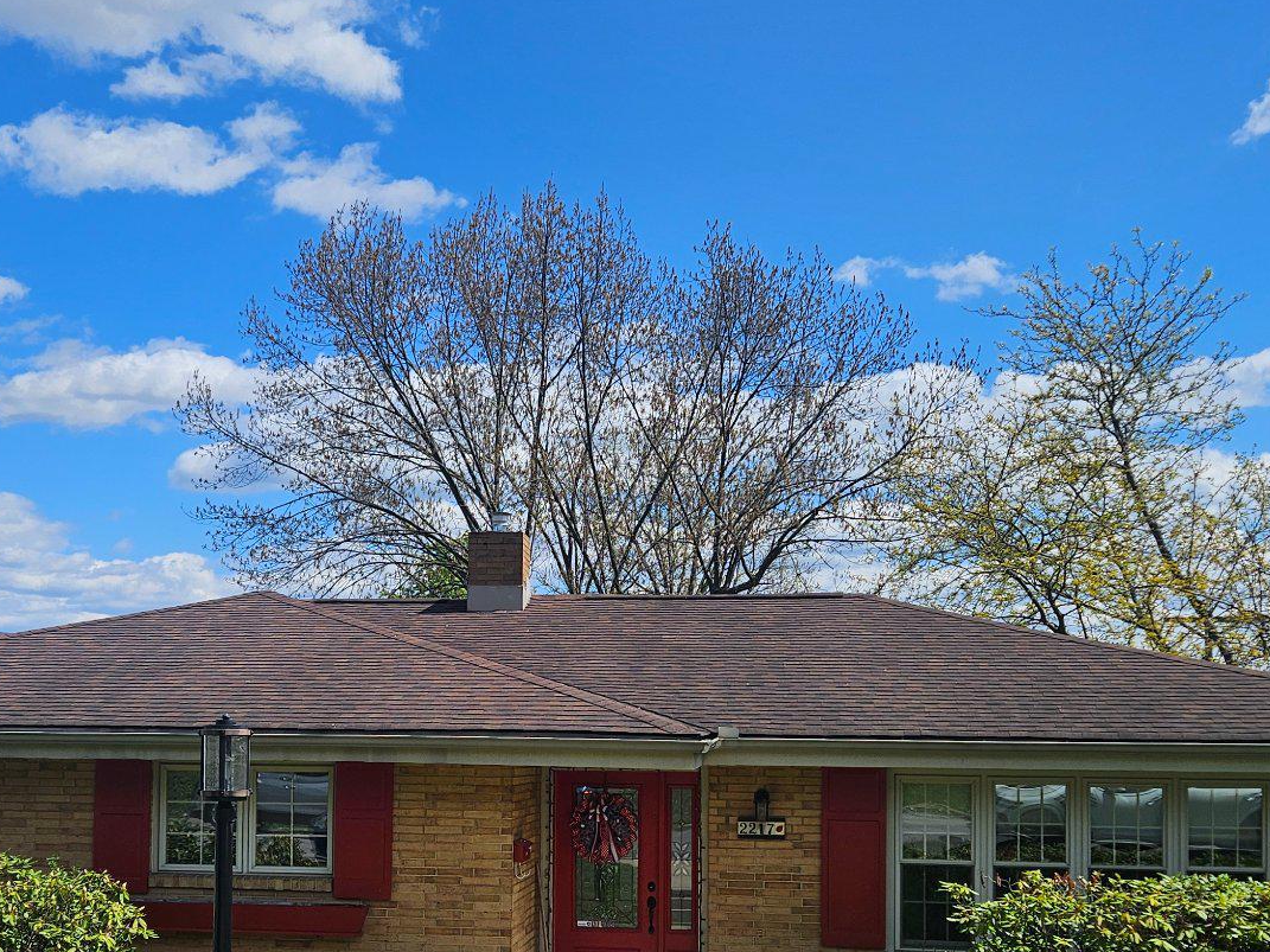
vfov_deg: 32.2
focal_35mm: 44
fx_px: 1614
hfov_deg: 42.8
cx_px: 513
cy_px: 724
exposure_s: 1/2843
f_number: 1.8
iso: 25
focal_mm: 5.4
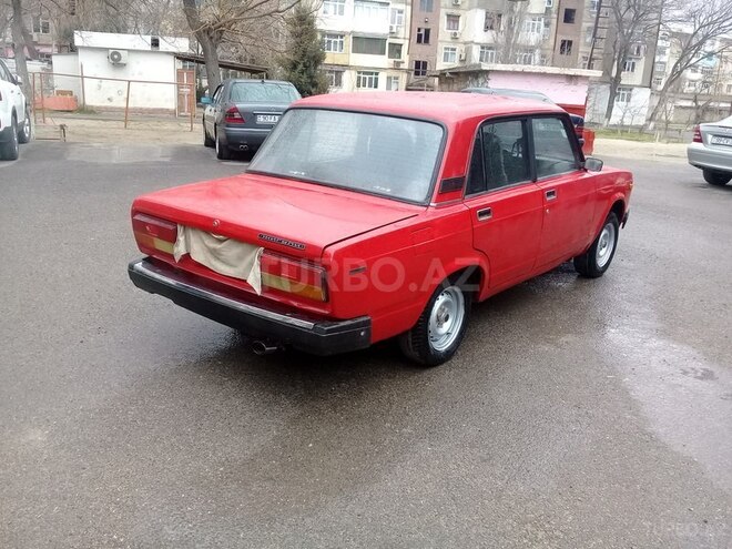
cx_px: 366
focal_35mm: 31
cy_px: 274
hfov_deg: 58.4
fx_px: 656
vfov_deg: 45.4
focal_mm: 3.3
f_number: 2.2
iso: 64
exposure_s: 1/100
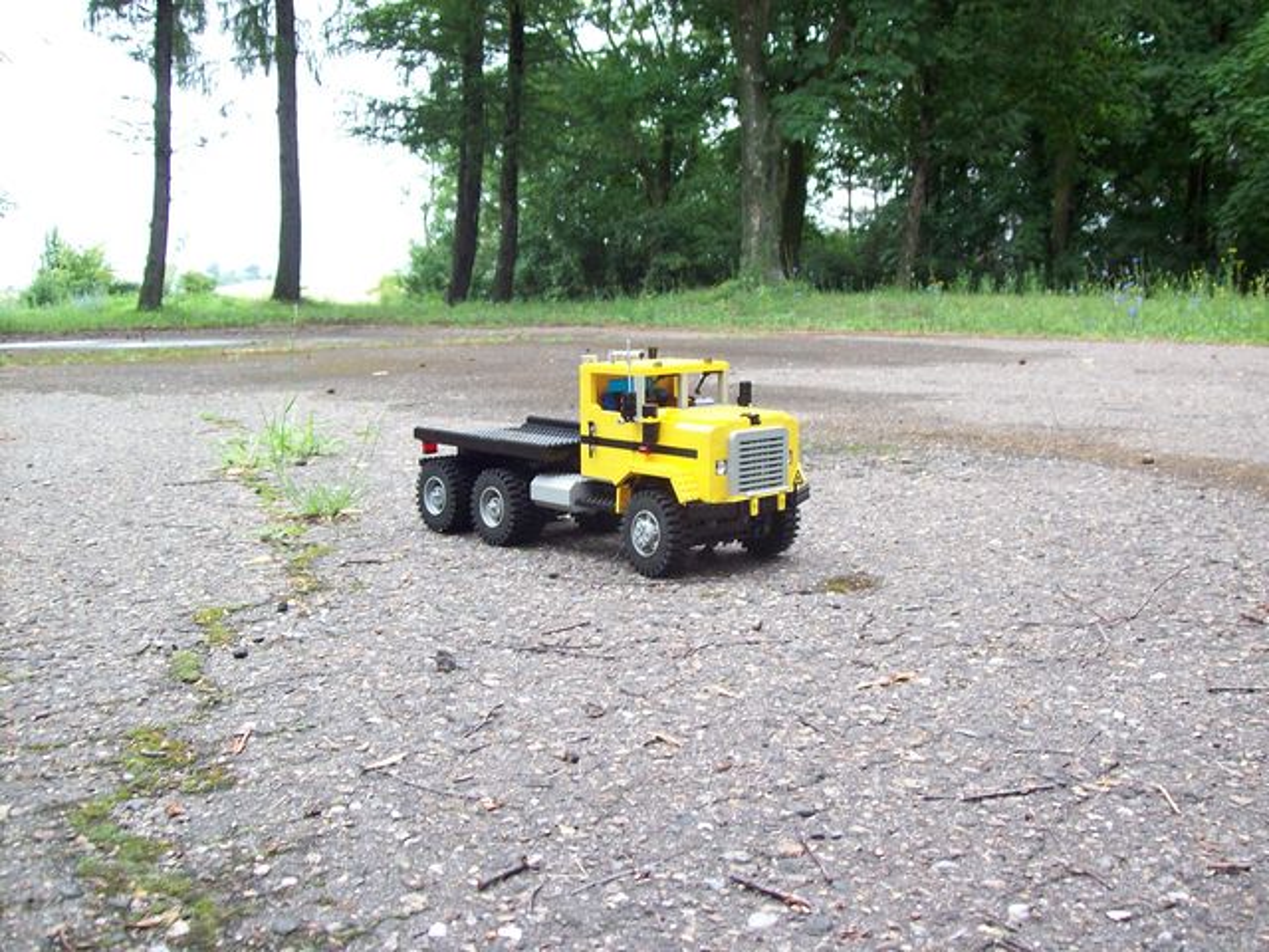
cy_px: 476
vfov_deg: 39.7
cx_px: 634
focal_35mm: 36
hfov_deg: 51.4
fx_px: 1320
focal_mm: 6
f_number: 2.7
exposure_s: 1/64
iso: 83
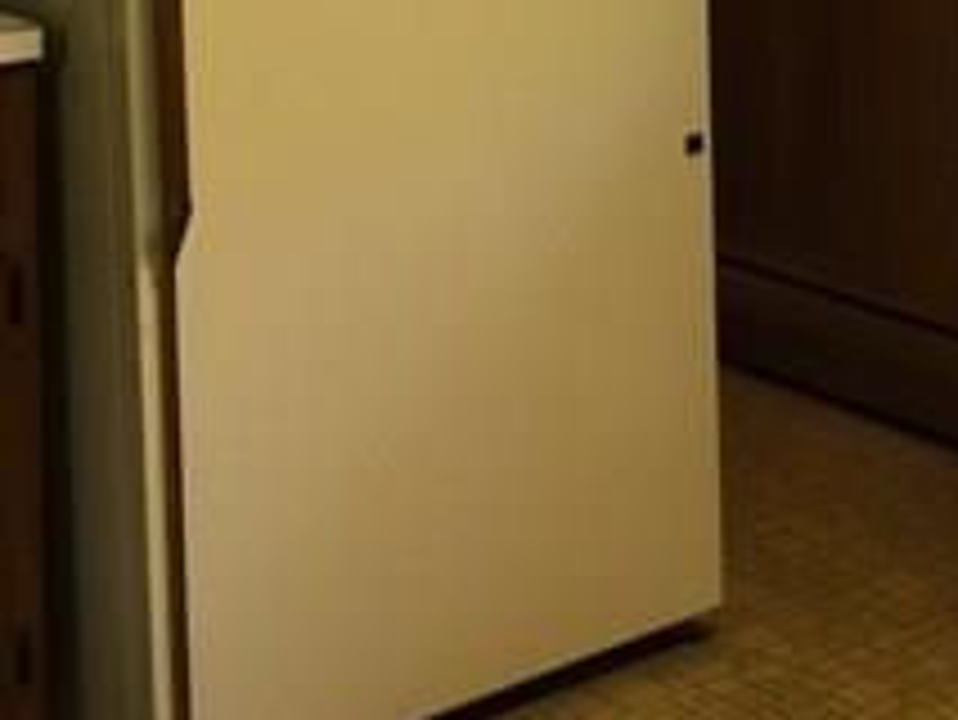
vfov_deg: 16.0
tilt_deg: -3.6
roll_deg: +0.0
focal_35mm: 87
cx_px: 900
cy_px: -252
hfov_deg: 21.9
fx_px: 2409
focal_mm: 4.15
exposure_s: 1/30
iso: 100
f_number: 2.2
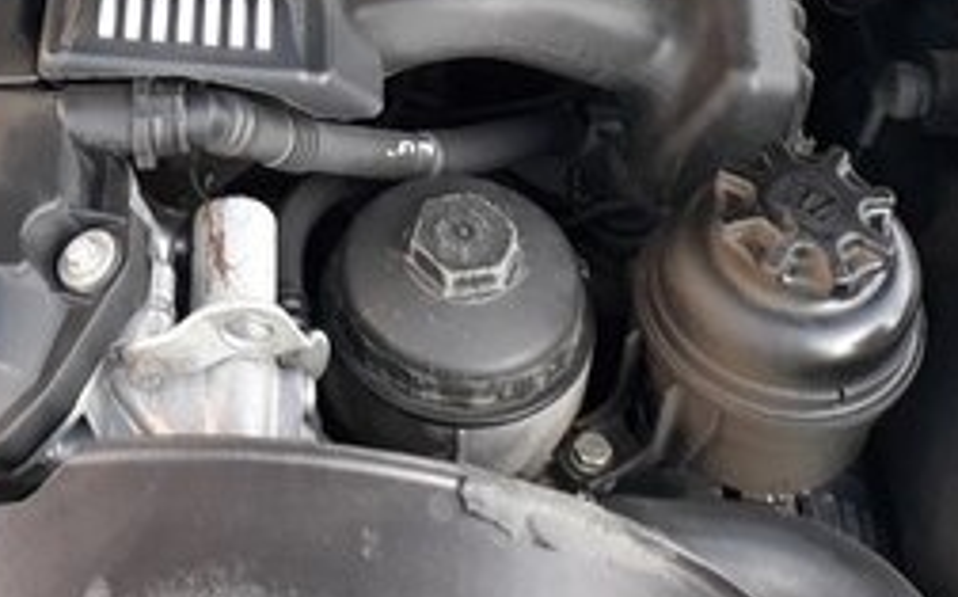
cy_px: -150
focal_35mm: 75
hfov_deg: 26.9
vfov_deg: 16.5
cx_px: 167
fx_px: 1956
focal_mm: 3.6
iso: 50
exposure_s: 1/100
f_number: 1.9
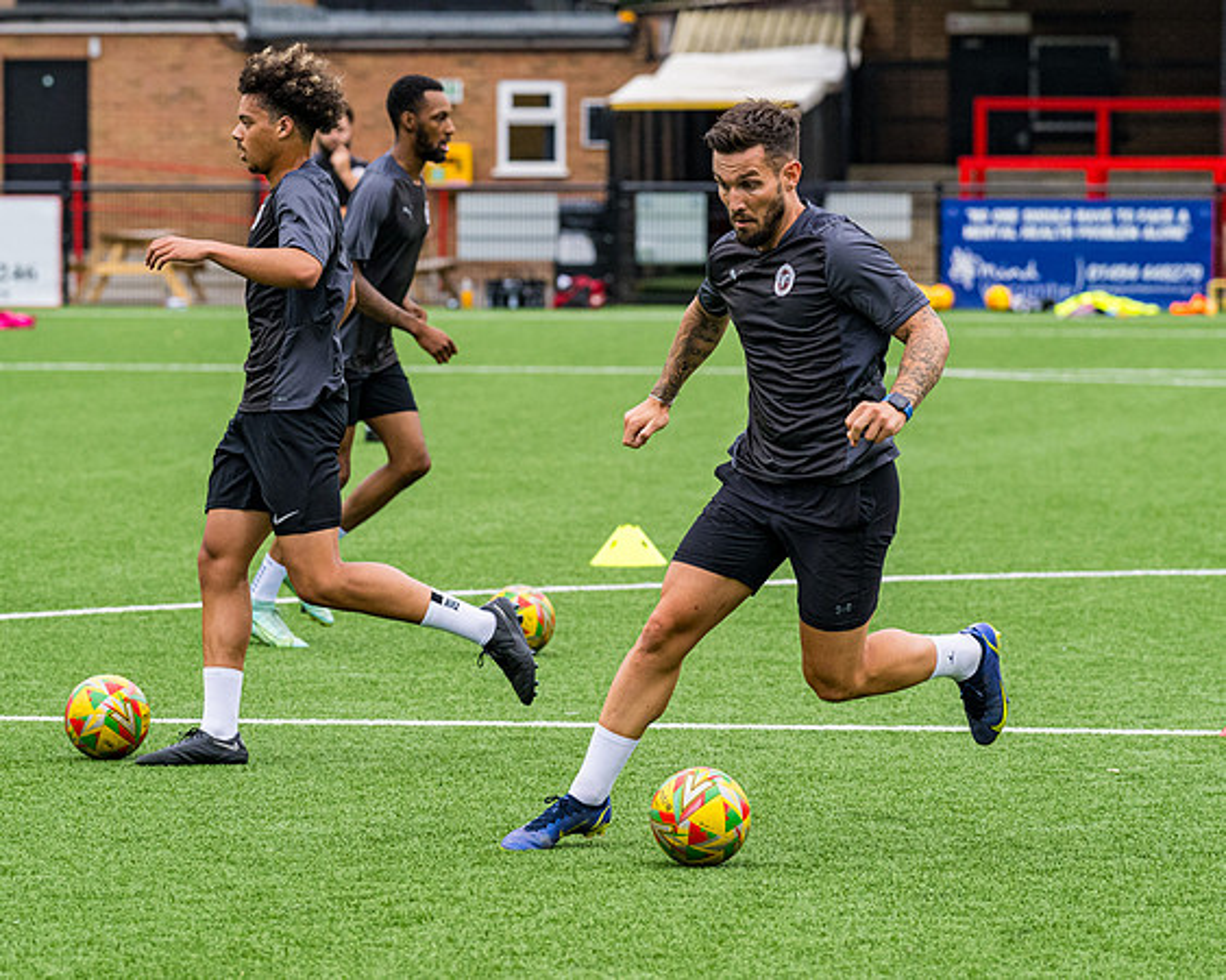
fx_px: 8561
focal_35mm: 236
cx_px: 662
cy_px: 528
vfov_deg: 6.6
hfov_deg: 8.2
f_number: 4
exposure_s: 1/1000
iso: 800
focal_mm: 135
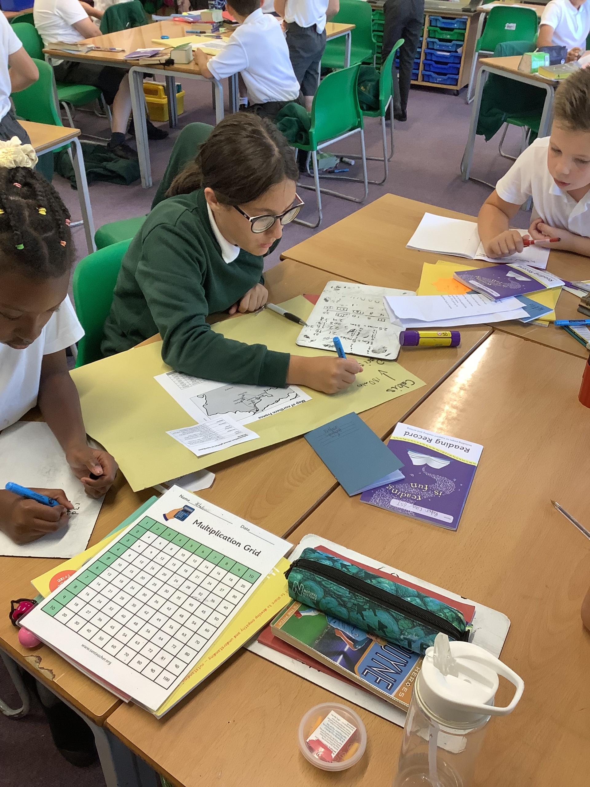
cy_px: 394
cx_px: 295
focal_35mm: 31
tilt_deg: -36.4
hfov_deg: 45.4
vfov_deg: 58.4
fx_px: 704
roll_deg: -1.3
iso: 80
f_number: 2.4
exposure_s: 1/60
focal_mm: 3.3
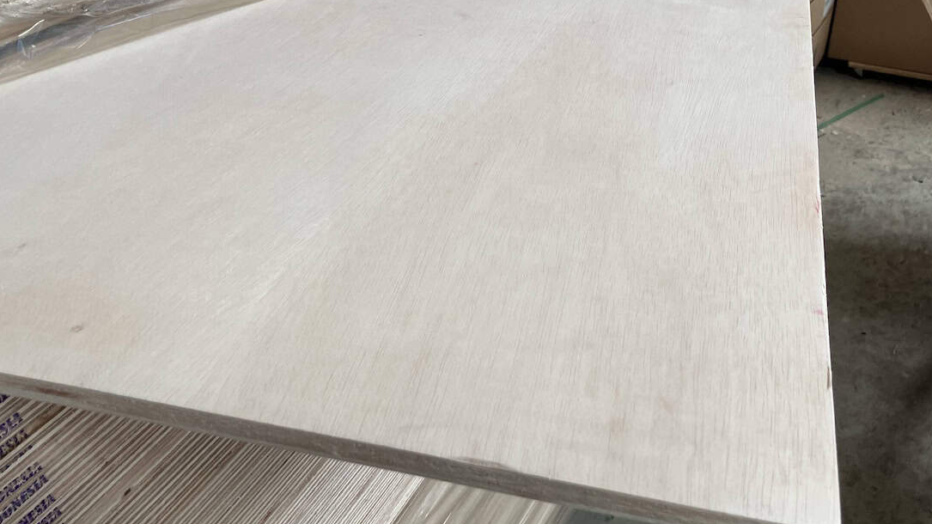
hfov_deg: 55.2
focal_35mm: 36
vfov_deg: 32.8
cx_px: 501
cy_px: 231
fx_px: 890
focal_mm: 4
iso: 80
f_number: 1.8
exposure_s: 1/121
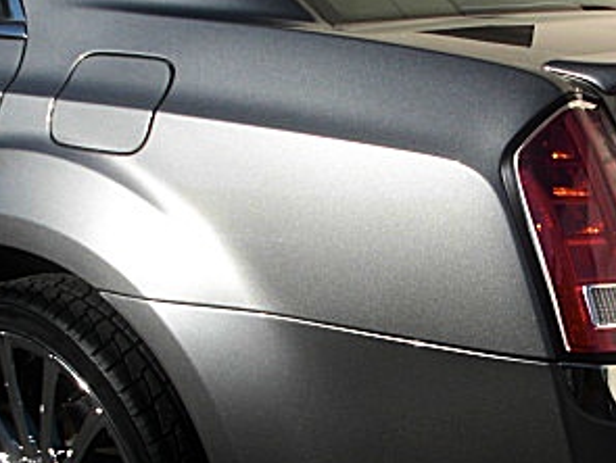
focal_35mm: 78
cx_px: 416
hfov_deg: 24.9
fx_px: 1390
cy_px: 315
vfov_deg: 18.9
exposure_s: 1/200
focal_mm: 6.3
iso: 50
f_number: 7.9
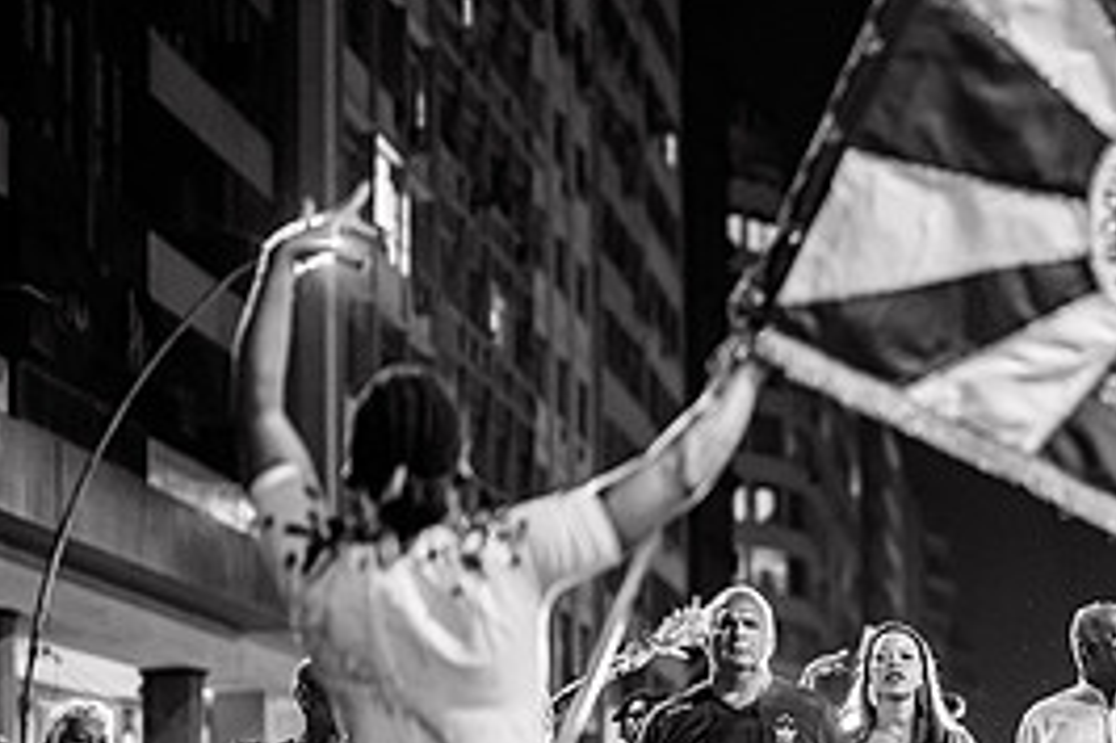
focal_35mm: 109
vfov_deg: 12.5
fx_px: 3377
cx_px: 1171
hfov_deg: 18.2
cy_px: 619
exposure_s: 1/320
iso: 2000
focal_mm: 50
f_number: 1.2
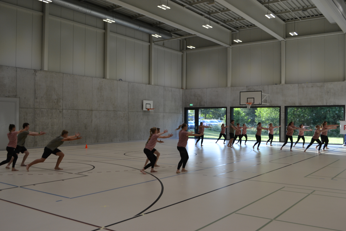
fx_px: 346
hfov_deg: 53.1
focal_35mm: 36
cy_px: 116
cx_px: 173
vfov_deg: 36.9
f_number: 5.6
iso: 360
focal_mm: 24
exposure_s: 1/125
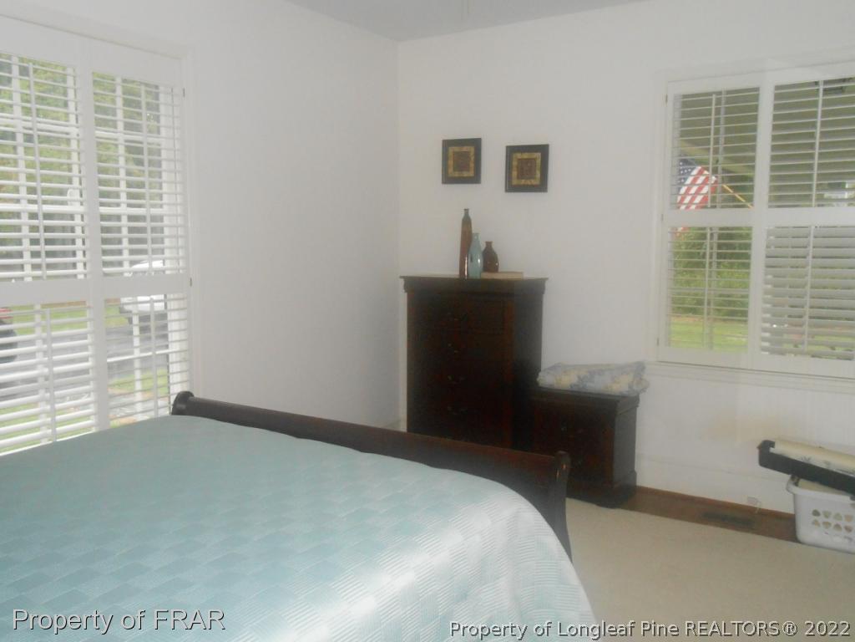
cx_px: 428
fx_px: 741
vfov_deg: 46.8
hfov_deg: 60.0
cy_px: 321
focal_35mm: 30
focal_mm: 5.3
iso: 500
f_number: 3.8
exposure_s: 1/25
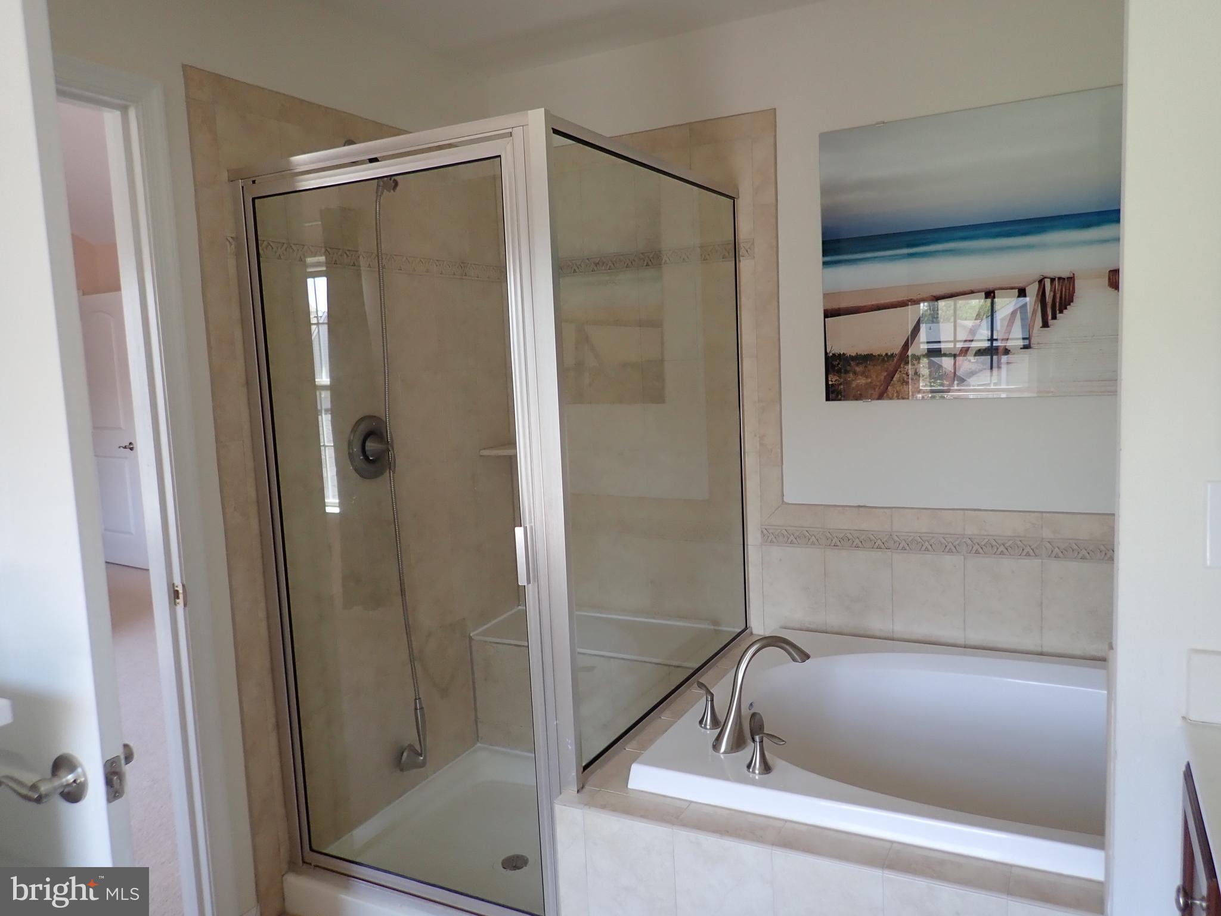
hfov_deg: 69.4
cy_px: 458
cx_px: 610
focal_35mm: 25
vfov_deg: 54.9
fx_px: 882
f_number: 2
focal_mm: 4.5
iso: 200
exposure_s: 1/60
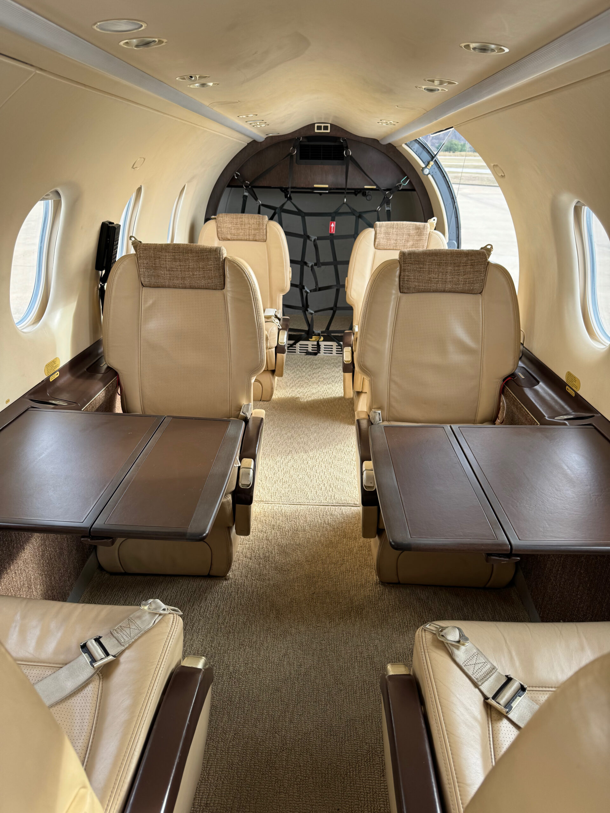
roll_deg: +0.0
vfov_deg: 71.6
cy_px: 406
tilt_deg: -21.6
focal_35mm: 24
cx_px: 305
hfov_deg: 56.8
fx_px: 564
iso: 64
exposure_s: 1/215
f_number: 1.78
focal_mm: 6.76
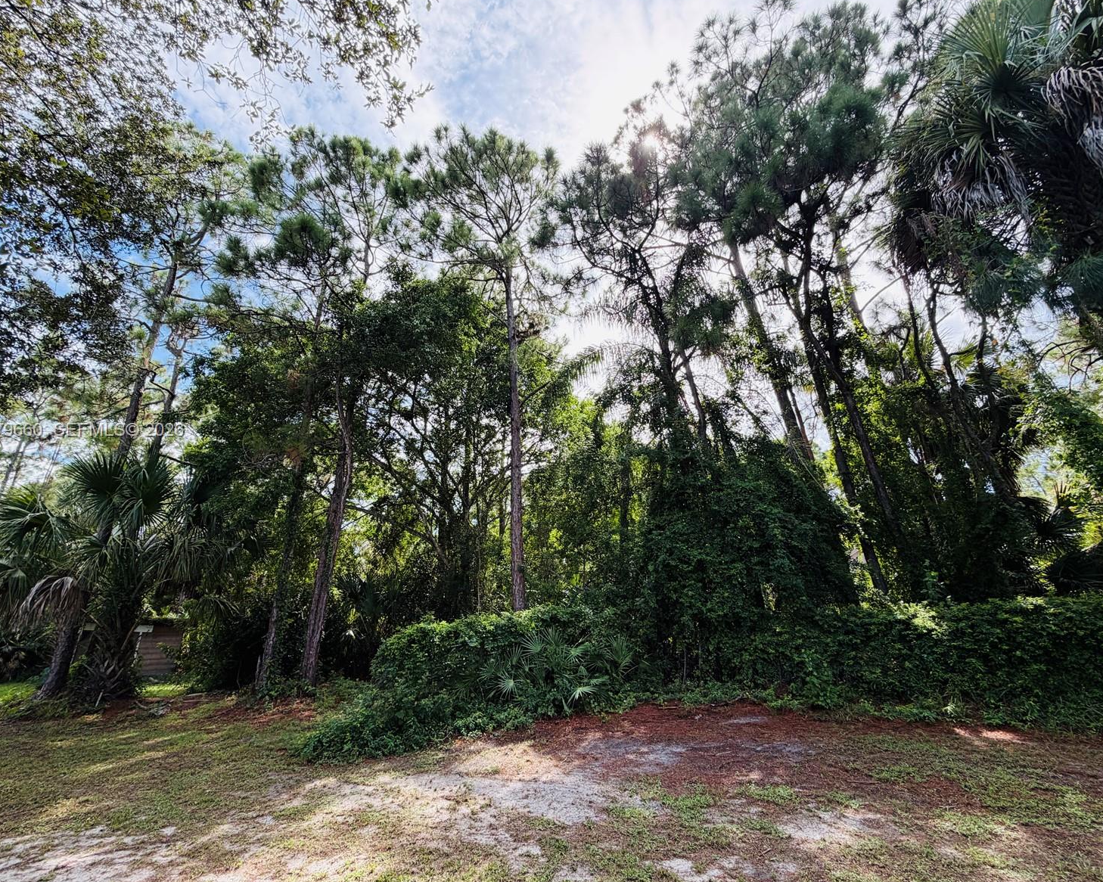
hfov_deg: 96.8
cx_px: 554
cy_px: 431
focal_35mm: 15
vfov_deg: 84.0
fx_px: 490
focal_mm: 2.22
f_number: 2.2
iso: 64
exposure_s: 1/502
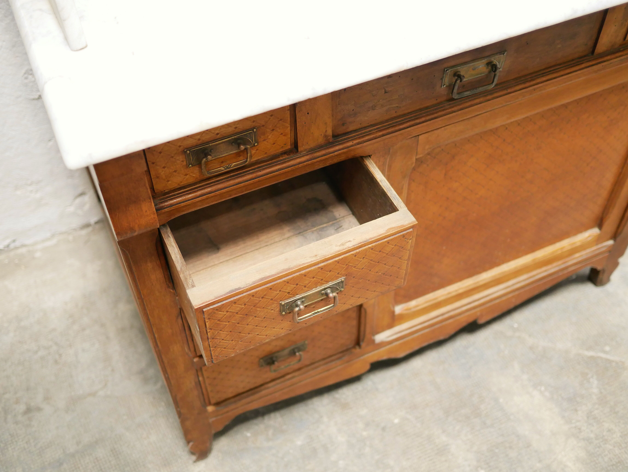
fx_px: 726
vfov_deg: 36.0
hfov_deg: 46.8
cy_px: 236
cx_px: 314
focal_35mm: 40
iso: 1000
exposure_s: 1/60
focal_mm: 20
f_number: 1.7
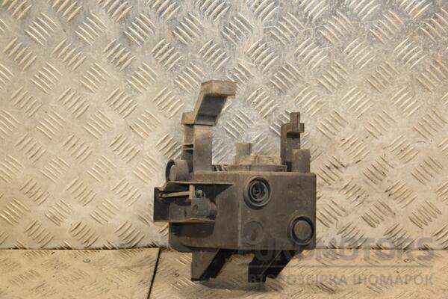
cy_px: 150
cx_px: 224
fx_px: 933
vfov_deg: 18.2
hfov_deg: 27.0
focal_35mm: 75
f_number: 5
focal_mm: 50
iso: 800
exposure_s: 1/125
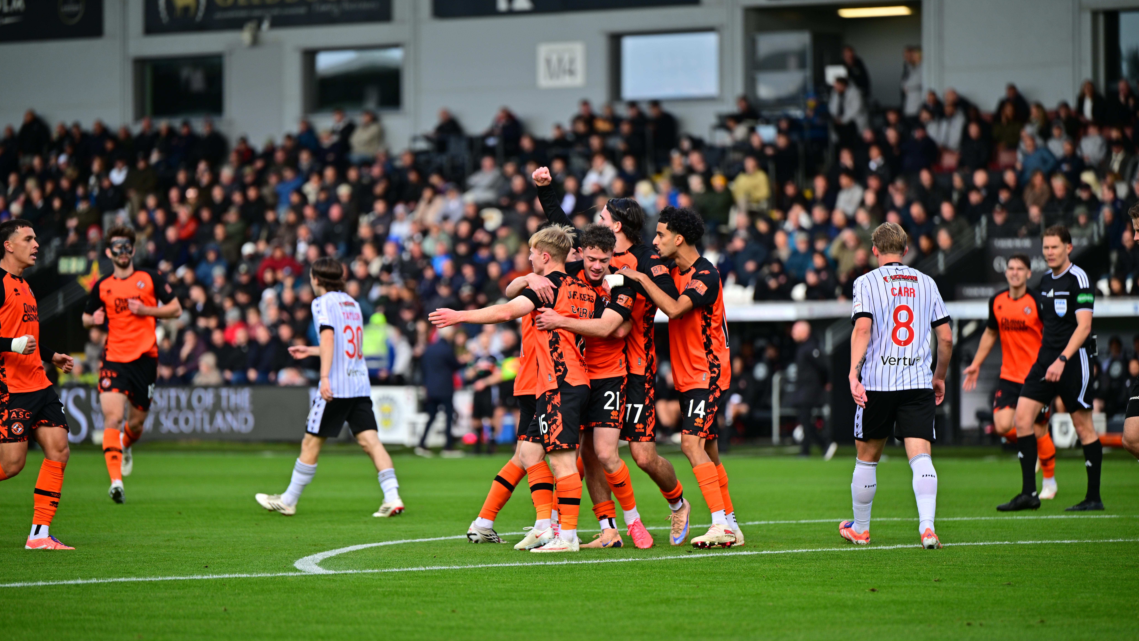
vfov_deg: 5.8
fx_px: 6342
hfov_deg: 10.3
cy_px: 340
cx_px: 570
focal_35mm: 210
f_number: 2.8
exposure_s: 1/1250
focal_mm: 200
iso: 110
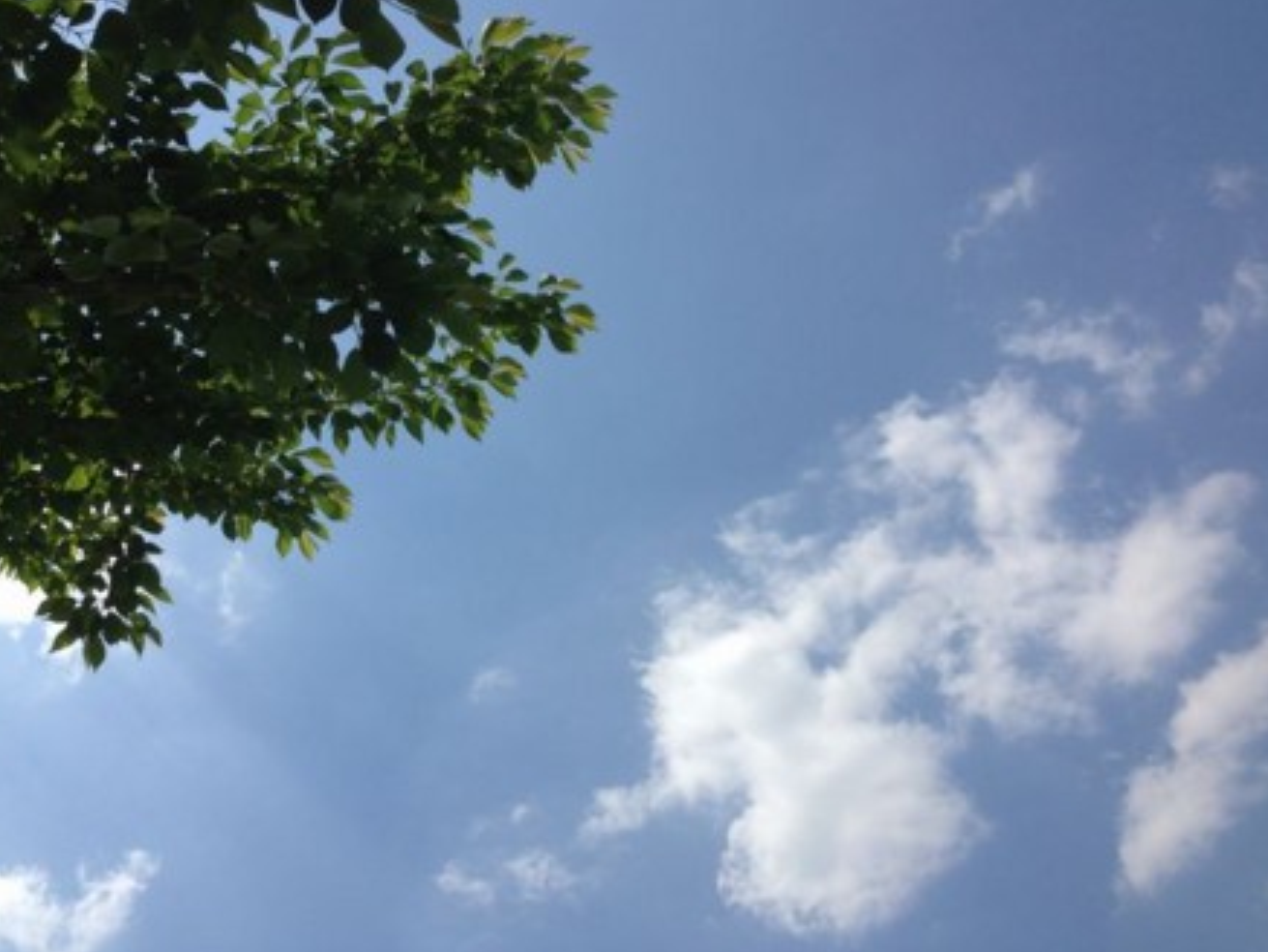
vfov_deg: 41.8
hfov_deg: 53.9
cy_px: 467
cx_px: 644
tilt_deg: +54.1
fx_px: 1246
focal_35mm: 34
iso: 50
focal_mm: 4.12
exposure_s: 1/2857
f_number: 2.4
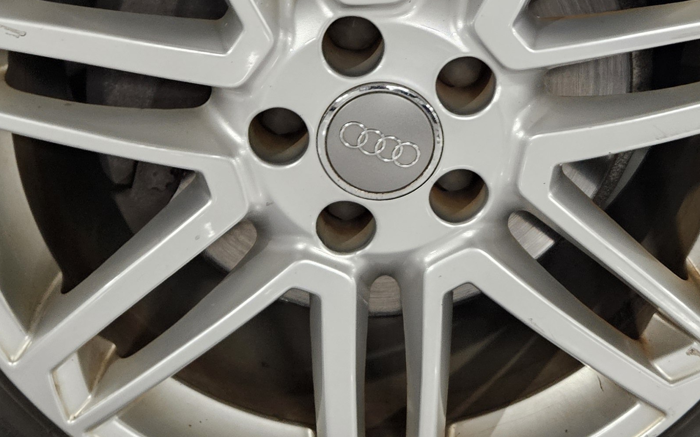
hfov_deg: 33.3
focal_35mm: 61
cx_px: 445
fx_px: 1164
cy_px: 10
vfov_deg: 20.7
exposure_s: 1/40
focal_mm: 5.4
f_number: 1.8
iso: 640
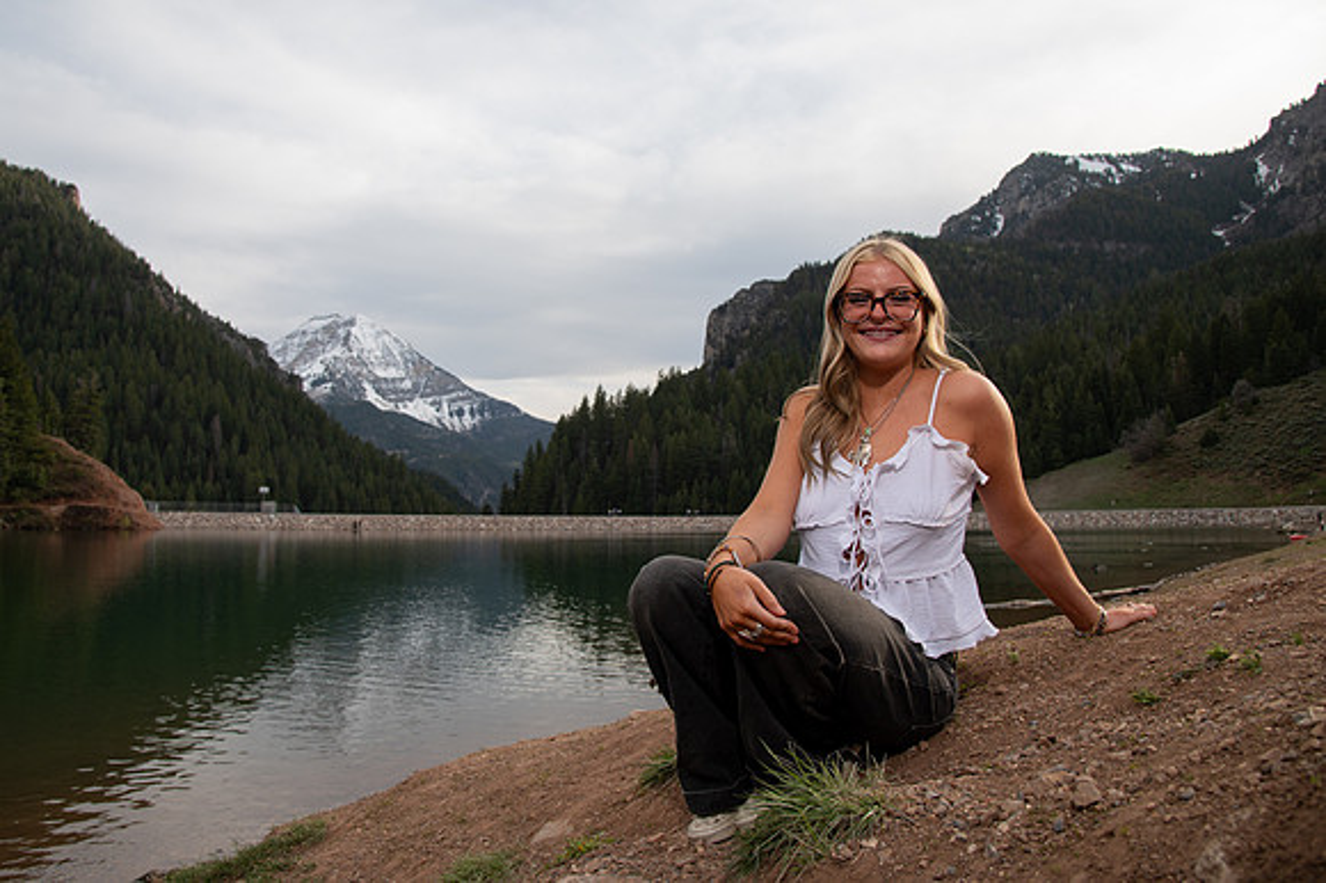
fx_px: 1000
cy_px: 386
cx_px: 595
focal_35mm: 27
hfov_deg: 66.9
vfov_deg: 47.5
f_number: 6.3
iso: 200
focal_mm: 24
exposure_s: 1/320
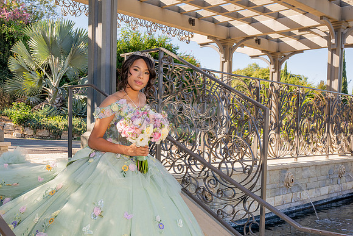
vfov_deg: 30.1
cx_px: 101
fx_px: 435
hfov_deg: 43.2
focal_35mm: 44
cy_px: 153
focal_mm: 30.5
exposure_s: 1/200
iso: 200
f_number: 7.1
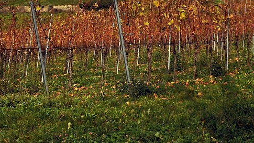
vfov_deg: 20.9
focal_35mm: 53
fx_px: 357
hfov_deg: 39.2
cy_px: -35
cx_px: 128
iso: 200
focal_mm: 16
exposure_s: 1/320
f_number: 9
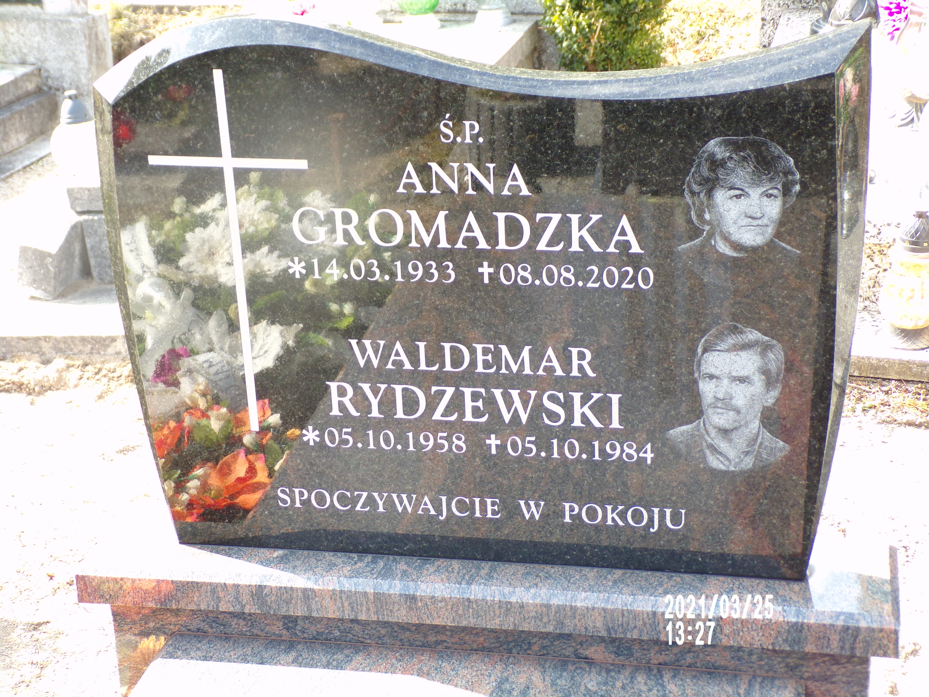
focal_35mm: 65
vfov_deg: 22.6
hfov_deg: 29.8
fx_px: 1744
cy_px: 348
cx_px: 464
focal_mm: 11.6
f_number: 3.8
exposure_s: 1/100
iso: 157
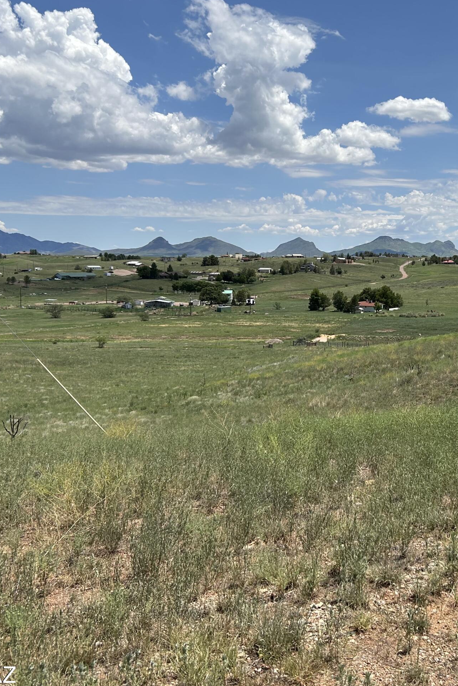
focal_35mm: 42
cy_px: 312
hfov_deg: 30.8
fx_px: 801
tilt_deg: -1.1
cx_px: 386
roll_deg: +0.8
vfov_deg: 46.3
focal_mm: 5.7
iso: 50
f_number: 1.5
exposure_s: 1/6211
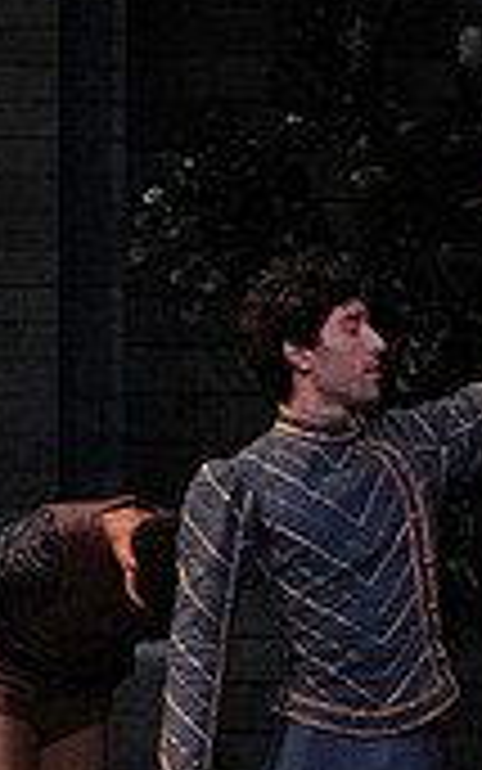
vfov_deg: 3.3
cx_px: 631
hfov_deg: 2.1
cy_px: 444
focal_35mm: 638
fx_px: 13398
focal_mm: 184
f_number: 11
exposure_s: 1/400
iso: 16000
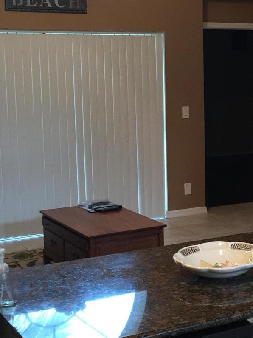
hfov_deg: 19.5
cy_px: 151
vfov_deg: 26.7
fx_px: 712
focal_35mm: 73
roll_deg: +0.1
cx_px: 261
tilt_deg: -5.4
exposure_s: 1/30
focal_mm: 4.15
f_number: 2.2
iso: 160
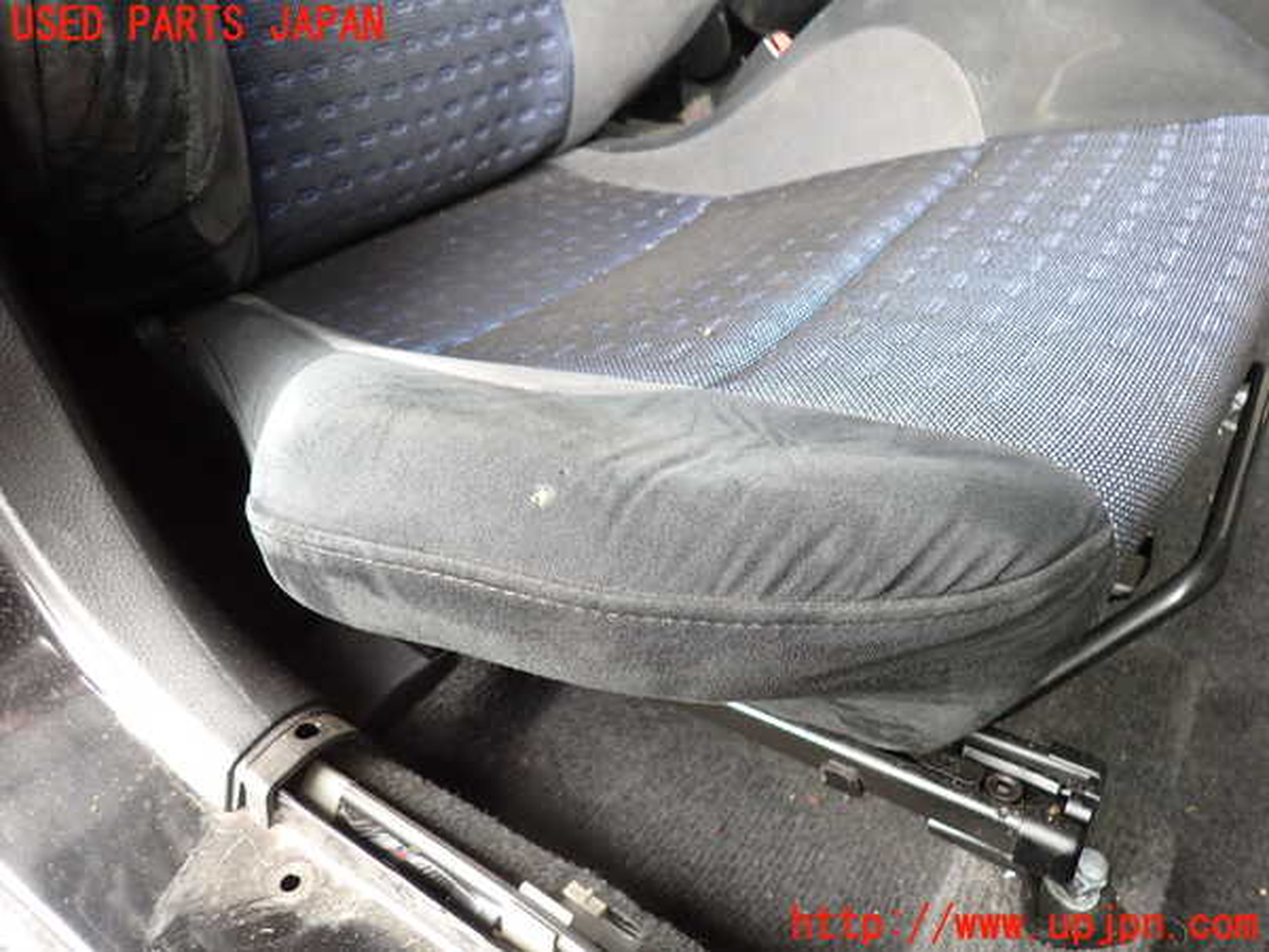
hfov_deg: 69.4
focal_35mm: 25
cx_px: 634
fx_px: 916
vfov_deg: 54.9
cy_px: 476
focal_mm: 4.5
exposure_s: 1/50
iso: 200
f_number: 2
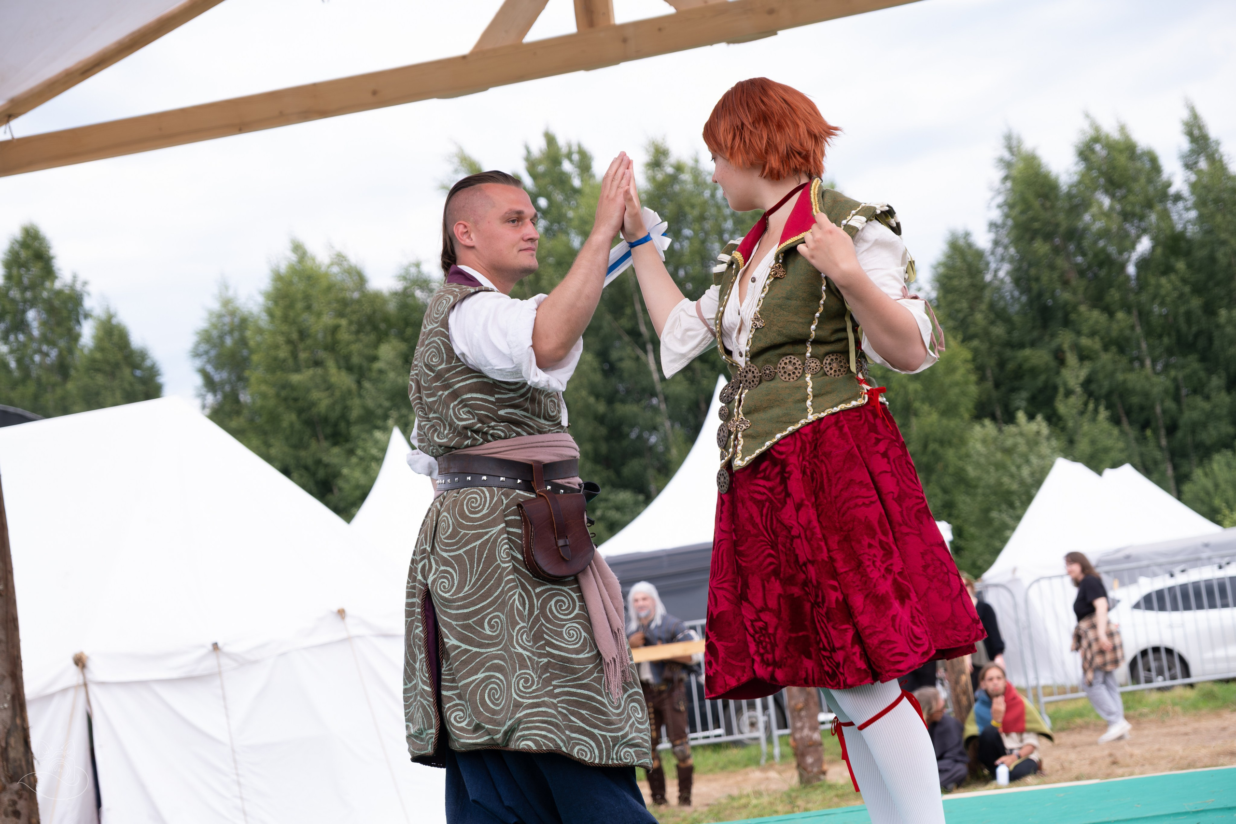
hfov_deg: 25.4
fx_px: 2747
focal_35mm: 80
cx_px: 618
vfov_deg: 17.1
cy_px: 412
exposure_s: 1/800
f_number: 4
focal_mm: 53.3
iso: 250
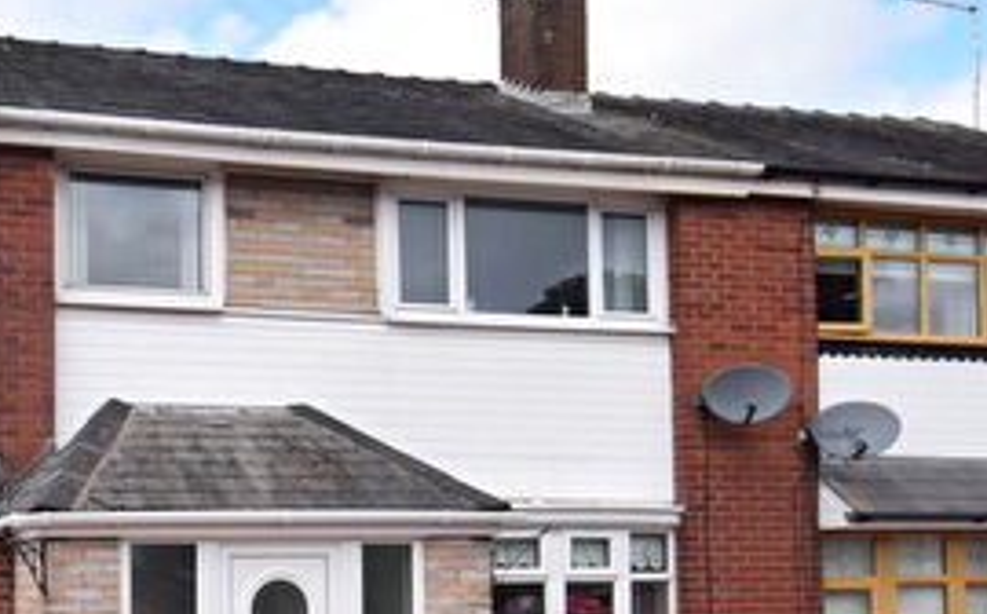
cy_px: 546
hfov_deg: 40.7
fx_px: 1227
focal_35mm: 46
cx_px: 110
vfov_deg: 27.2
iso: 200
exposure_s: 1/320
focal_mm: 11.5
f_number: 9
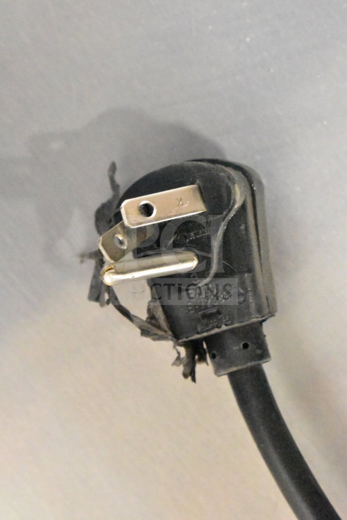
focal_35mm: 82
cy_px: 260
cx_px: 174
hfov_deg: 16.6
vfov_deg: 24.6
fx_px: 1193
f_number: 5.6
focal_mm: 55
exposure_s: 1/40
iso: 25600
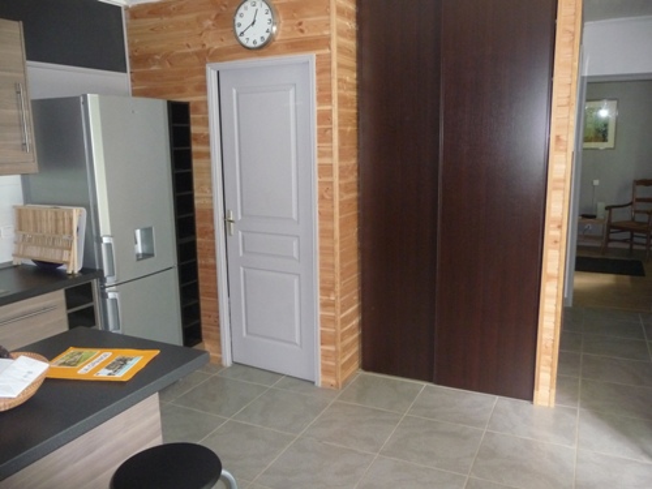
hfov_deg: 63.4
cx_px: 326
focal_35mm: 28
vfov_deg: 49.7
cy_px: 244
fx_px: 527
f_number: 3.3
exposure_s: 1/30
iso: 500
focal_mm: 4.7
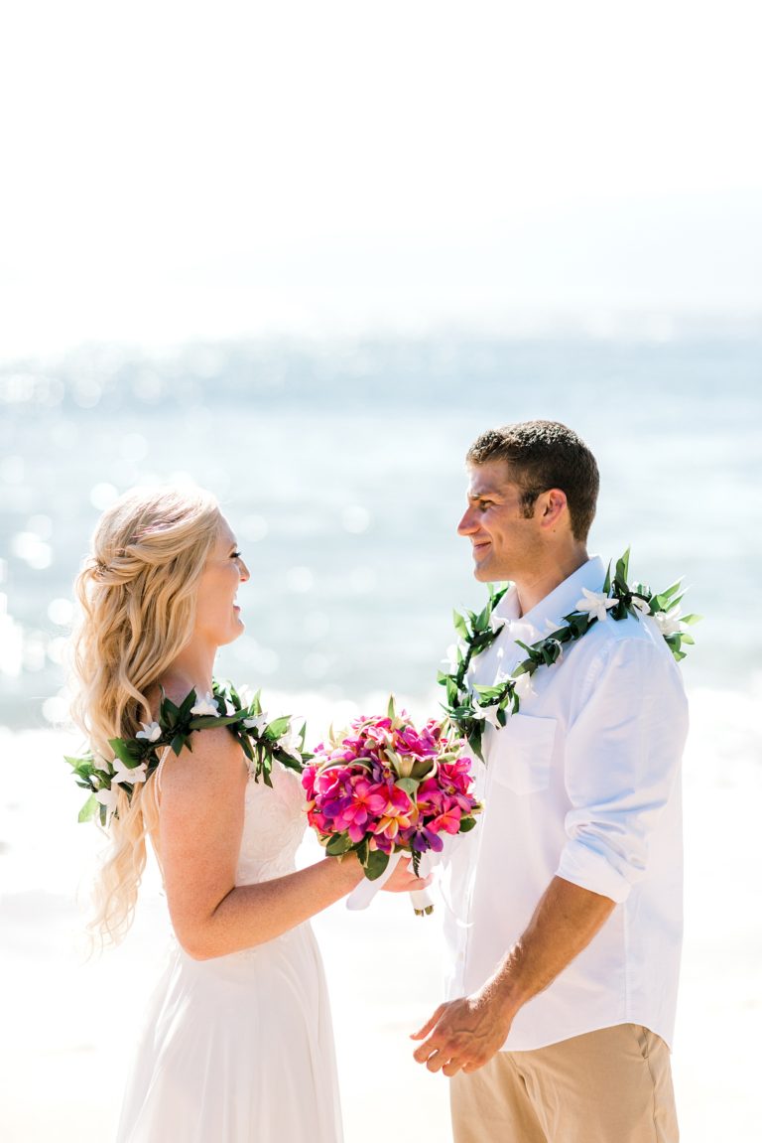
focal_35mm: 85
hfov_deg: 16.1
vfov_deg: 23.9
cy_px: 572
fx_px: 2697
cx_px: 381
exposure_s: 1/5000
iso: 200
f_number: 2
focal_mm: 85
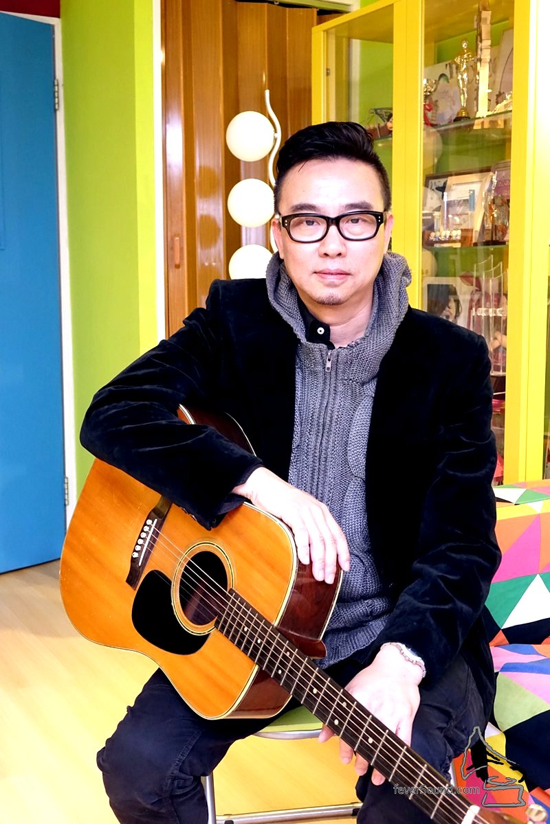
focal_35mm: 45
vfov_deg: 43.6
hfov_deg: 29.9
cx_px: 275
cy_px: 412
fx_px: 1031
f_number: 4
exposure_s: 1/30
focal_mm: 16.43
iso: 1600
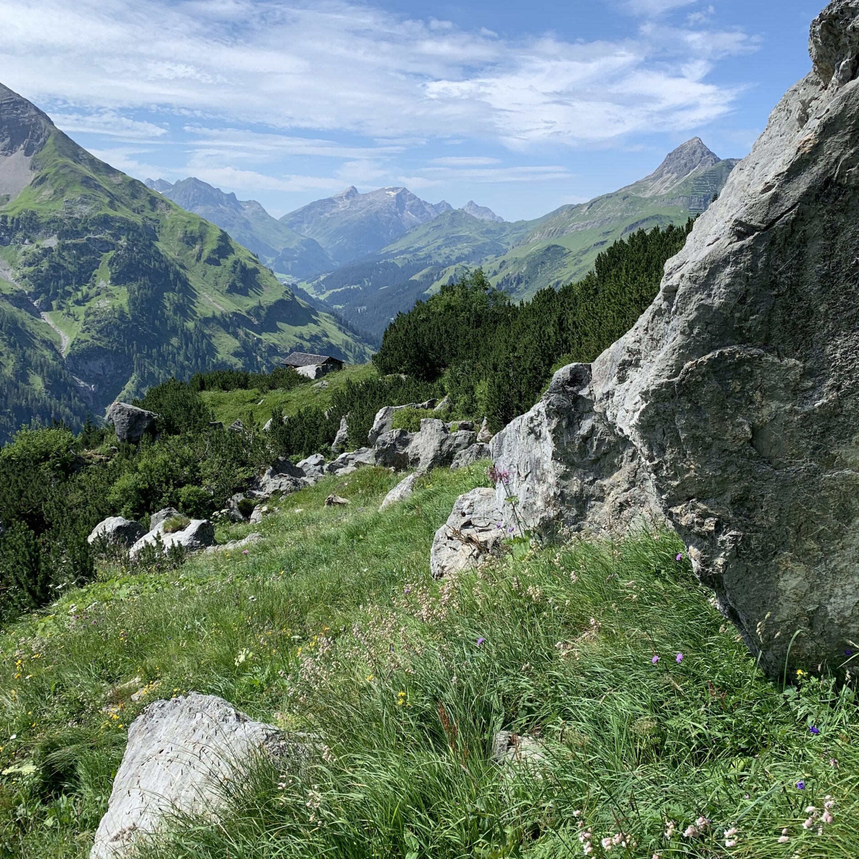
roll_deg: -0.6
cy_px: 410
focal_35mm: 31
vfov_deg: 52.5
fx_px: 870
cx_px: 429
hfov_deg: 52.5
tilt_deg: -10.6
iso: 25
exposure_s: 1/1953
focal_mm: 4.25
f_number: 1.8
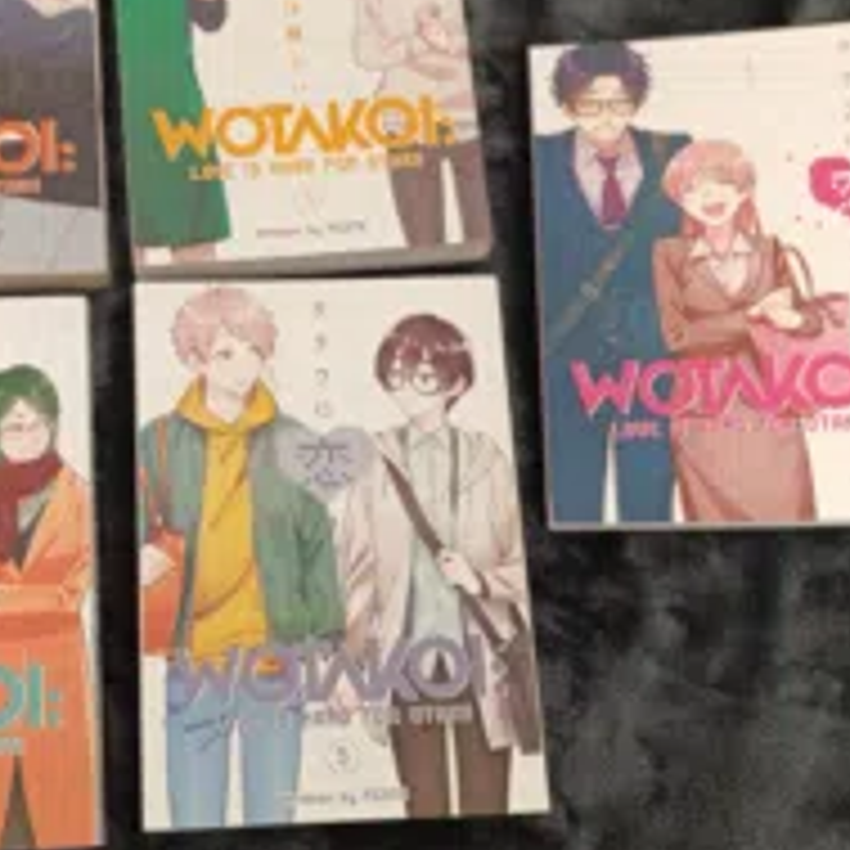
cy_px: 427
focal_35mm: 43
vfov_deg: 39.2
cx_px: 265
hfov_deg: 38.6
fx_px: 1195
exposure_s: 1/25
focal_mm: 6.14
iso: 1600
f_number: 1.6
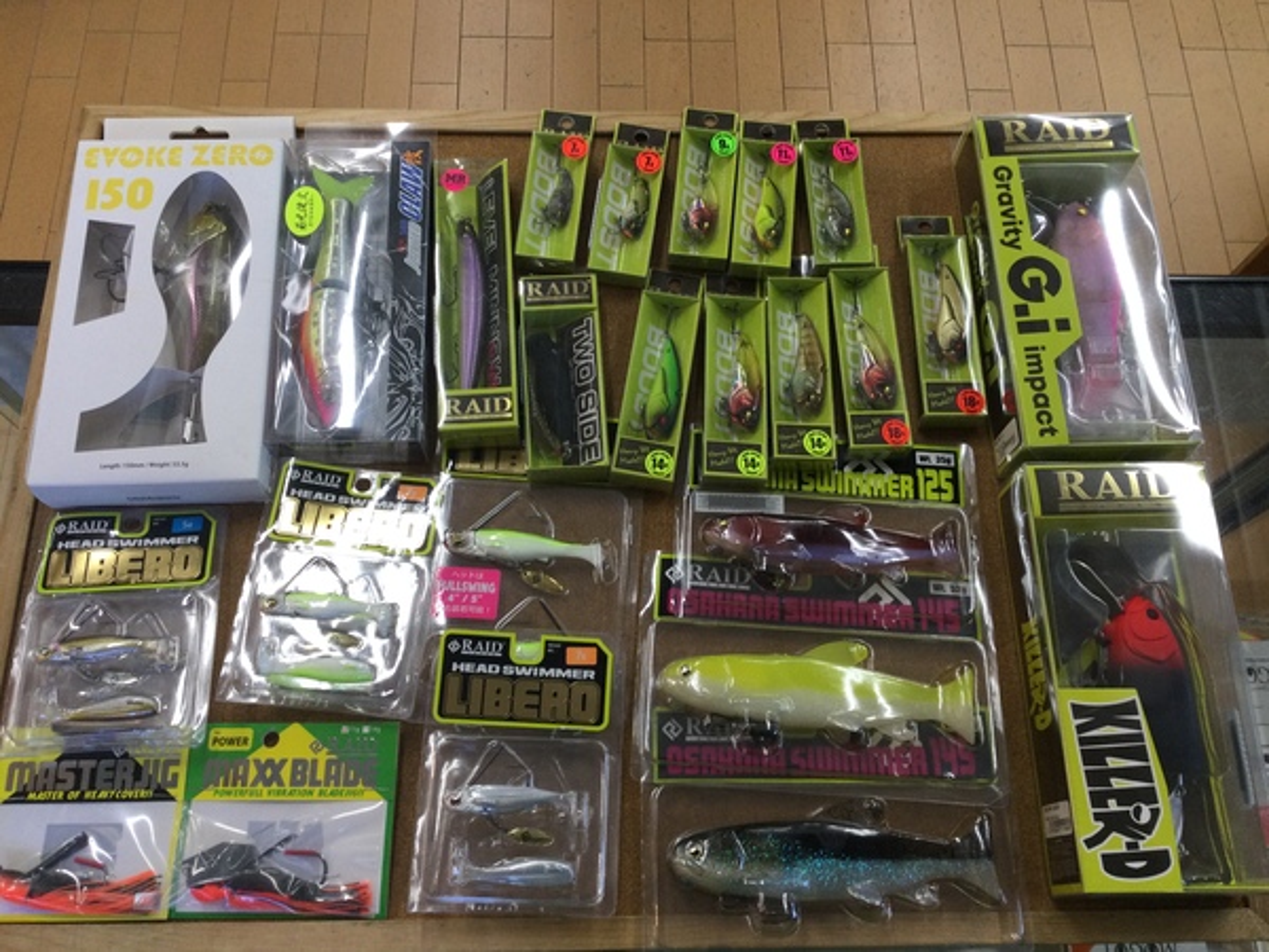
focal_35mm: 31
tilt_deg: -69.7
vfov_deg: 45.4
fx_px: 1136
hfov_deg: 58.4
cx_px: 634
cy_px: 476
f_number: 2.4
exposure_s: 1/30
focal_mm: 3.3
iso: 25
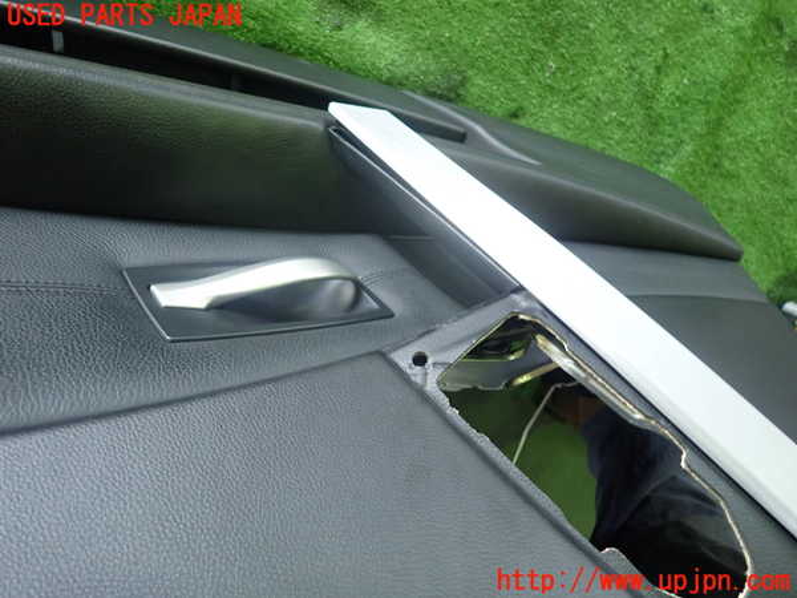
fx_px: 576
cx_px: 398
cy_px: 299
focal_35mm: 25
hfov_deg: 69.4
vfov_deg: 54.9
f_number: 2
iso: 320
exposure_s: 1/30
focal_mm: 4.5
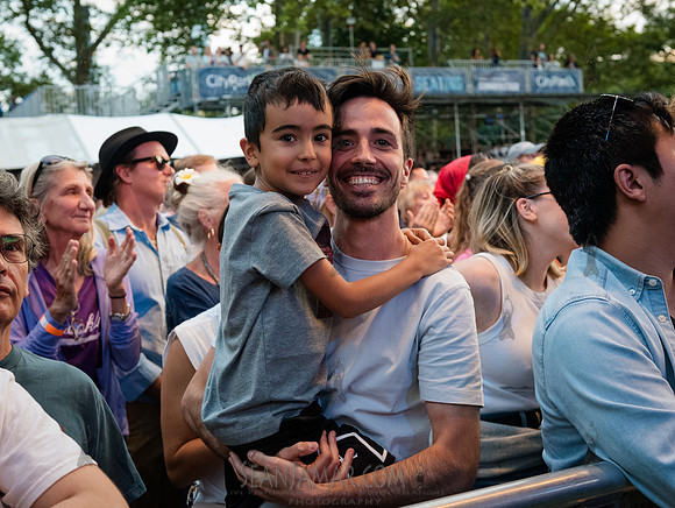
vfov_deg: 28.9
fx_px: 983
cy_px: 239
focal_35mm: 50
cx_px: 325
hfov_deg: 37.9
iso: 4000
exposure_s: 1/250
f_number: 4.5
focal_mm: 44
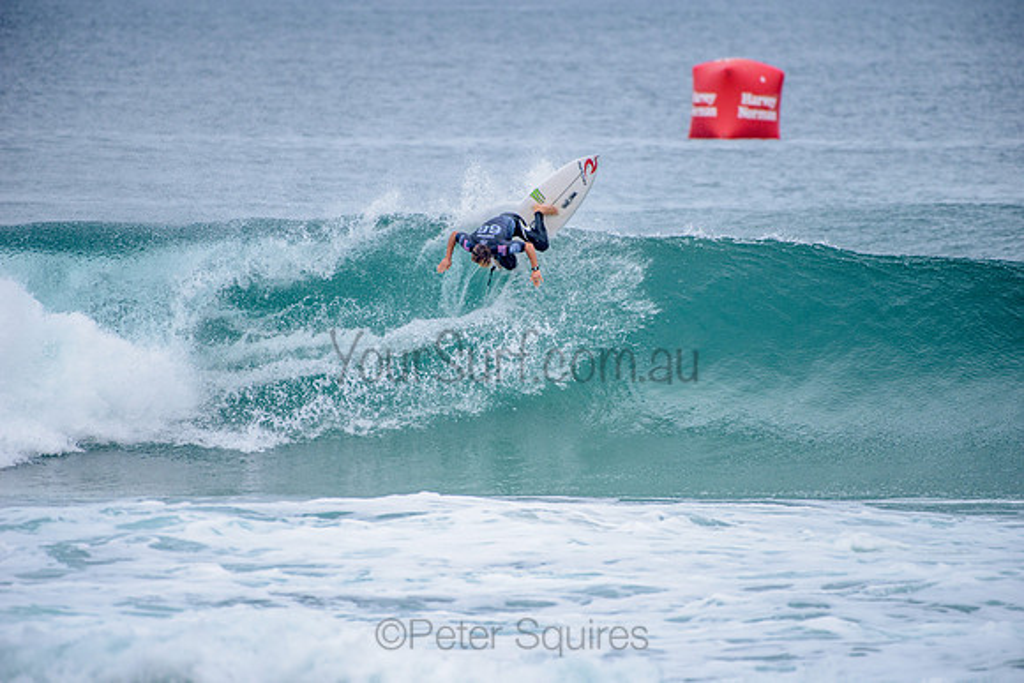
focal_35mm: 500
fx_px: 14225
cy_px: 342
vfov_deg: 2.8
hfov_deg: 4.1
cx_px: 512
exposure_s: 1/2000
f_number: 5.6
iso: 280
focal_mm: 500
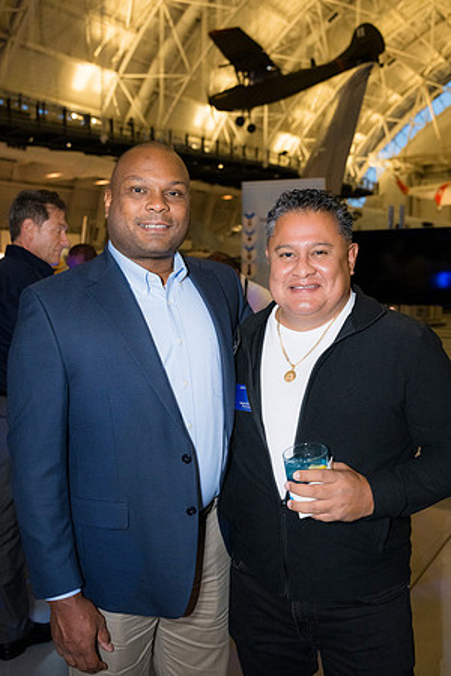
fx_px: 620
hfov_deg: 40.0
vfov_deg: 57.2
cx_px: 226
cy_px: 338
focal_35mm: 33
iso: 3200
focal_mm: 33
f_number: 4
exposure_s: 1/125
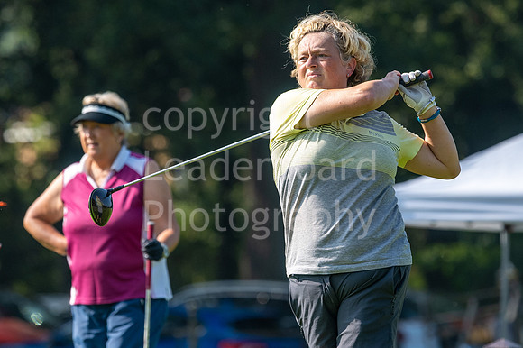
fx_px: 8406
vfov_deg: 2.4
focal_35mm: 579
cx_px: 283
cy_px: 174
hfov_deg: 3.6
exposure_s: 1/800
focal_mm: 300
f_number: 5.6
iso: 160
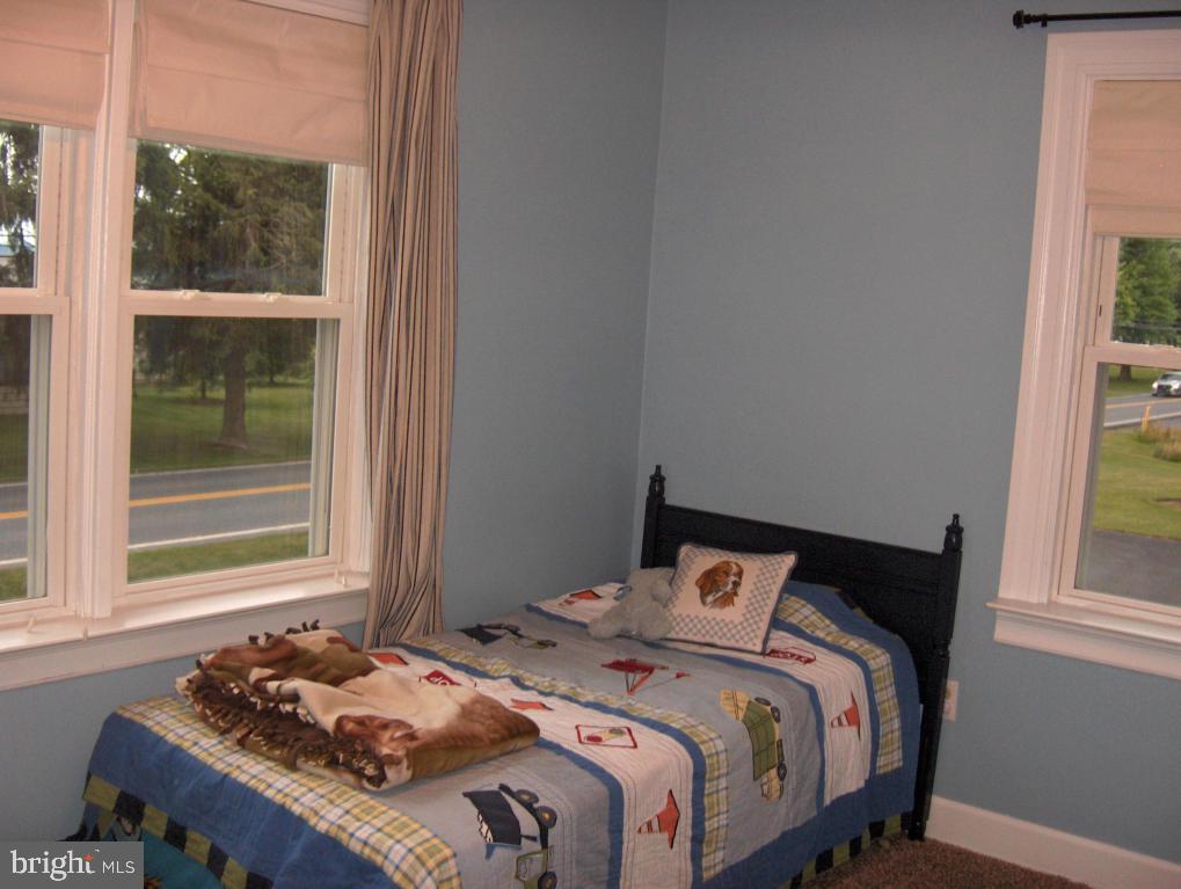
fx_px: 1332
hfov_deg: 47.8
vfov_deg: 36.9
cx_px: 590
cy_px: 444
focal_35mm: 39
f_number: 2.8
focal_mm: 8
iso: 100
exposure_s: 1/60
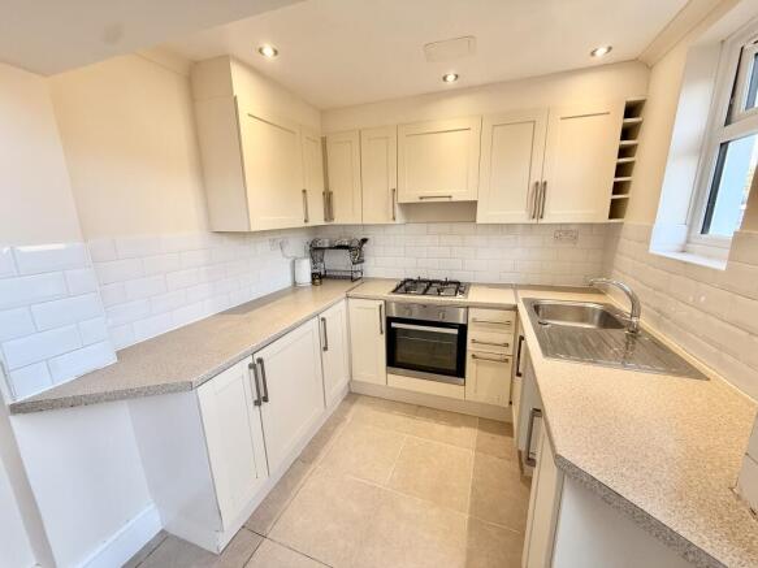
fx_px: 307
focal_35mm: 14
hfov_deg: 102.1
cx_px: 379
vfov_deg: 85.7
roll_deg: +0.7
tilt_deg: -12.7
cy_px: 284
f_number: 2.2
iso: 125
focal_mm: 2.22
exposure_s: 1/99
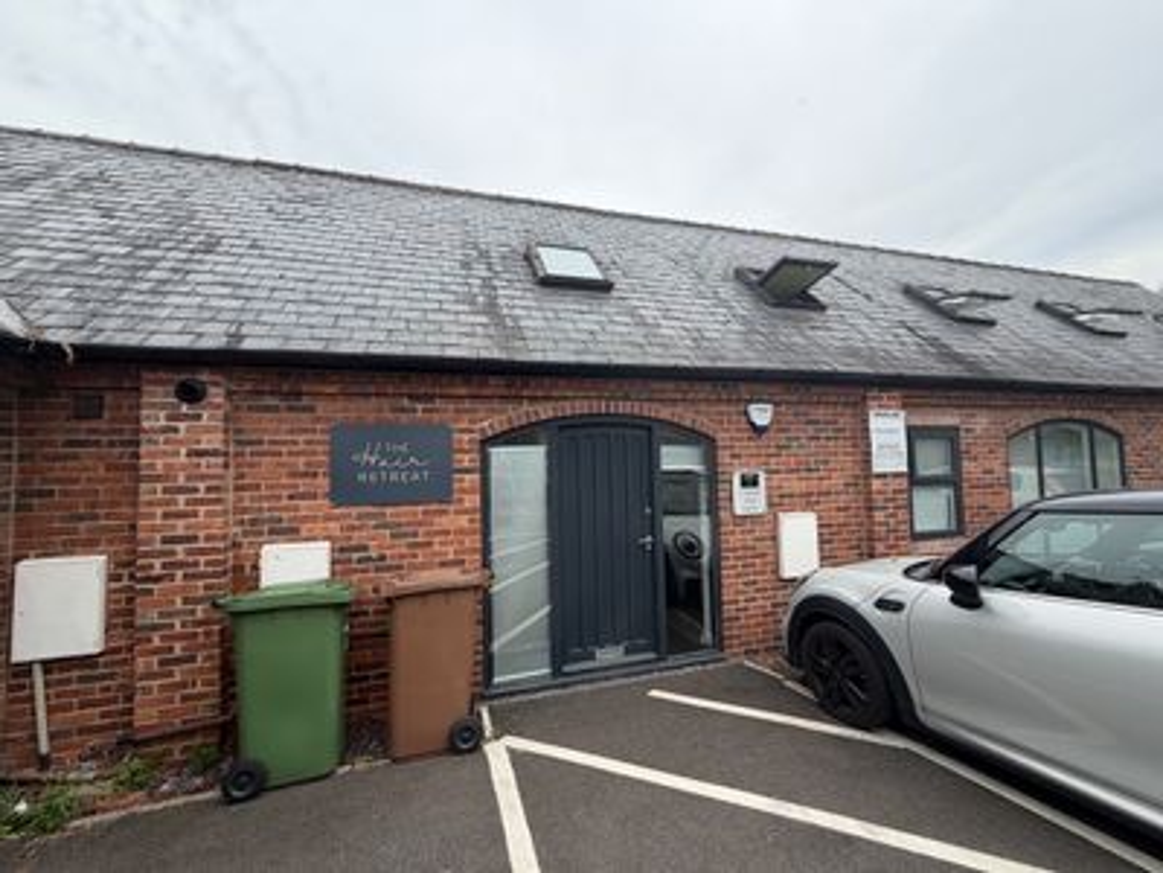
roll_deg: +1.2
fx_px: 470
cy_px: 436
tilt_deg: +3.2
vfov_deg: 85.7
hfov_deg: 102.1
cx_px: 582
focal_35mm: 14
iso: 40
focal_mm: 2.22
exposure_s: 1/770
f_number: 2.2
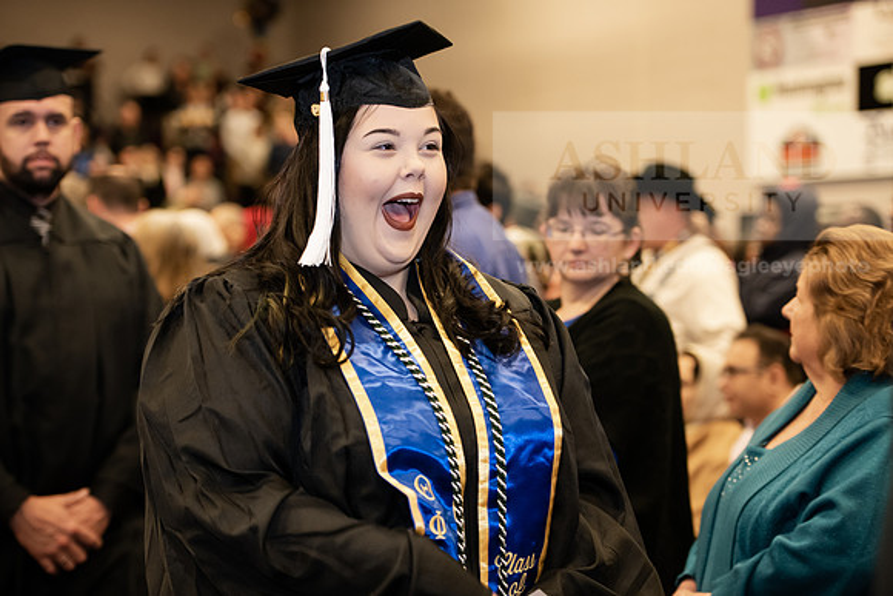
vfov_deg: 16.7
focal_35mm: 82
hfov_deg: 24.8
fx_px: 2034
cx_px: 446
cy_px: 298
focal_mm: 82
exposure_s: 1/200
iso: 2000
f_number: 3.2
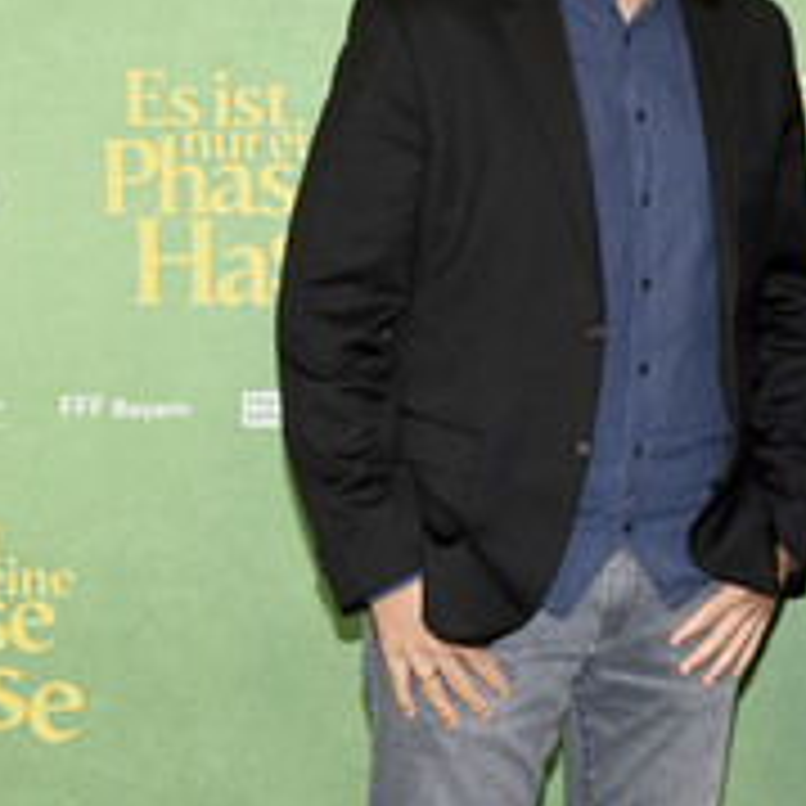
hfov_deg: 17.9
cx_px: 853
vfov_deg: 18.4
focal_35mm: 94
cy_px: 270
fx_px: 2476
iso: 500
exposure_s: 1/125
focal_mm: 44
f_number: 6.3
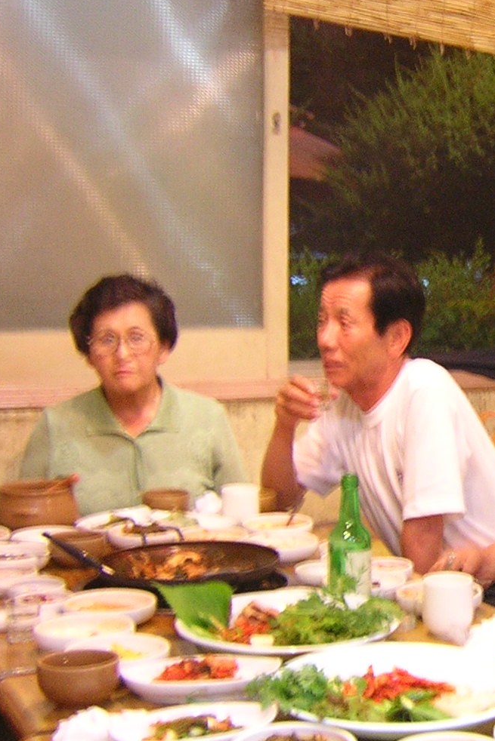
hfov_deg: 20.9
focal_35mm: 61
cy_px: 349
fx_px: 1258
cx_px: 577
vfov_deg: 32.9
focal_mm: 4.7
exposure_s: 1/2.6
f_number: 2.6
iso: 315
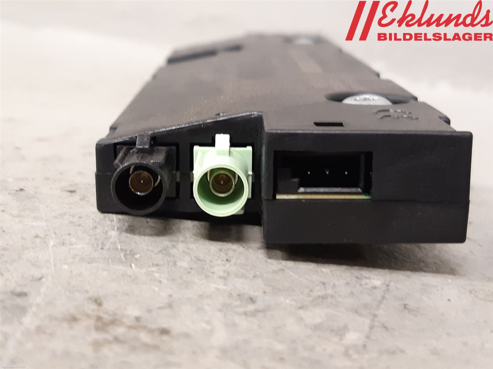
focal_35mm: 26
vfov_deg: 53.1
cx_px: 246
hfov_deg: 67.3
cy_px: 184
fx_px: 370
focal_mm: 3.93
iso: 200
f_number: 1.7
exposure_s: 1/25
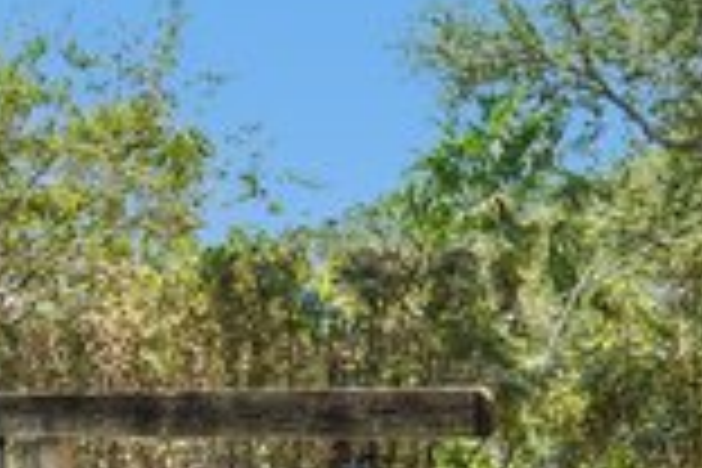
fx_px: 2554
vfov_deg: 10.2
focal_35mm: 131
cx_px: -572
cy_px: 614
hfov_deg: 13.9
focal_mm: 32
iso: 200
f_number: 8
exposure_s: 1/50
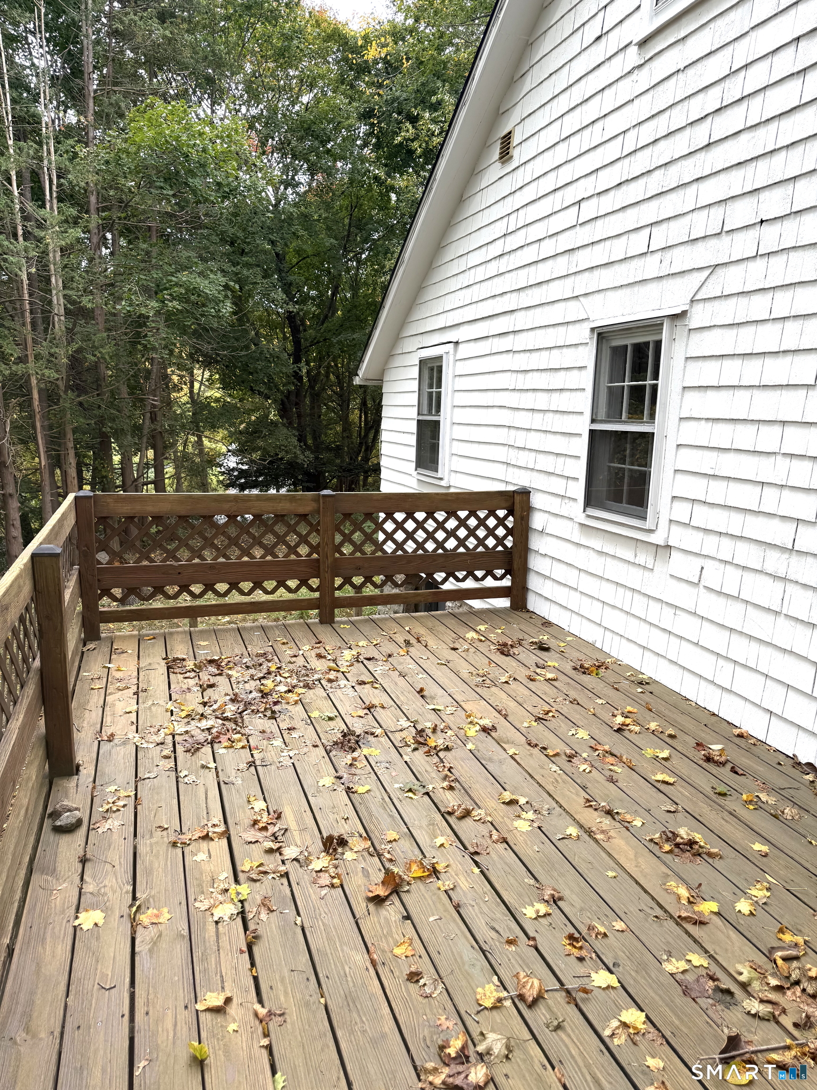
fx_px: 755
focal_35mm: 24
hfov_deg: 56.8
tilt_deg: -10.7
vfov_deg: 71.6
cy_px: 545
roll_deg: -2.6
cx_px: 408
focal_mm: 6.76
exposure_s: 1/521
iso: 80
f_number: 1.78
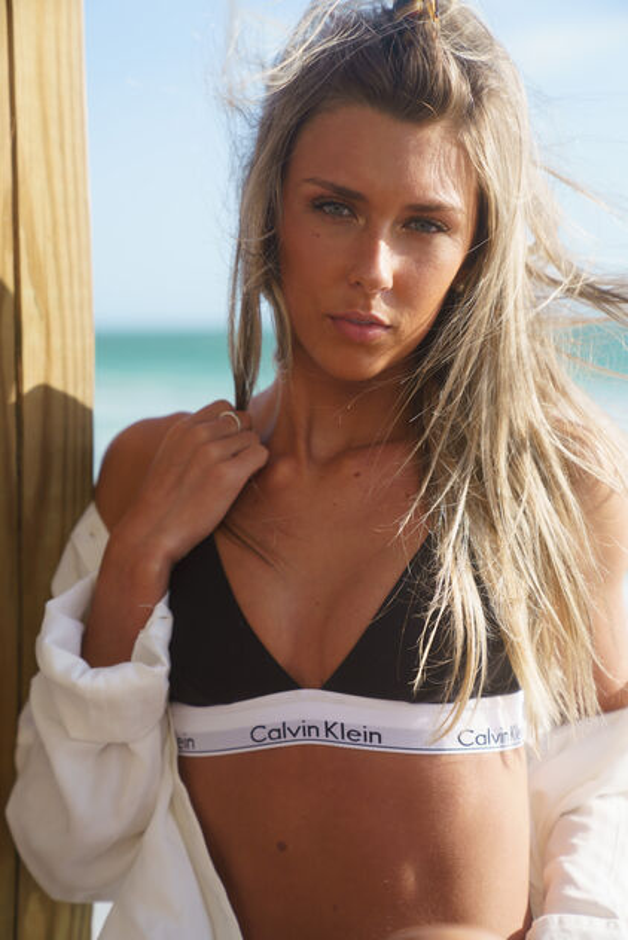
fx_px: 1830
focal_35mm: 70
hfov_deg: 19.5
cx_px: 314
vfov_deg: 28.8
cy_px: 470
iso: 100
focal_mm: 70
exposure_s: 1/640
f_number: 3.5
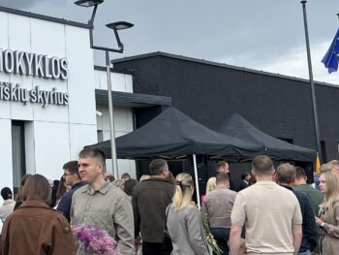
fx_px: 745
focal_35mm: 76
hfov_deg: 24.5
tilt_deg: +9.6
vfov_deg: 19.3
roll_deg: +1.3
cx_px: 1
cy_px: 66
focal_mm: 5.7
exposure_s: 1/1112
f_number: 1.5
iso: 50
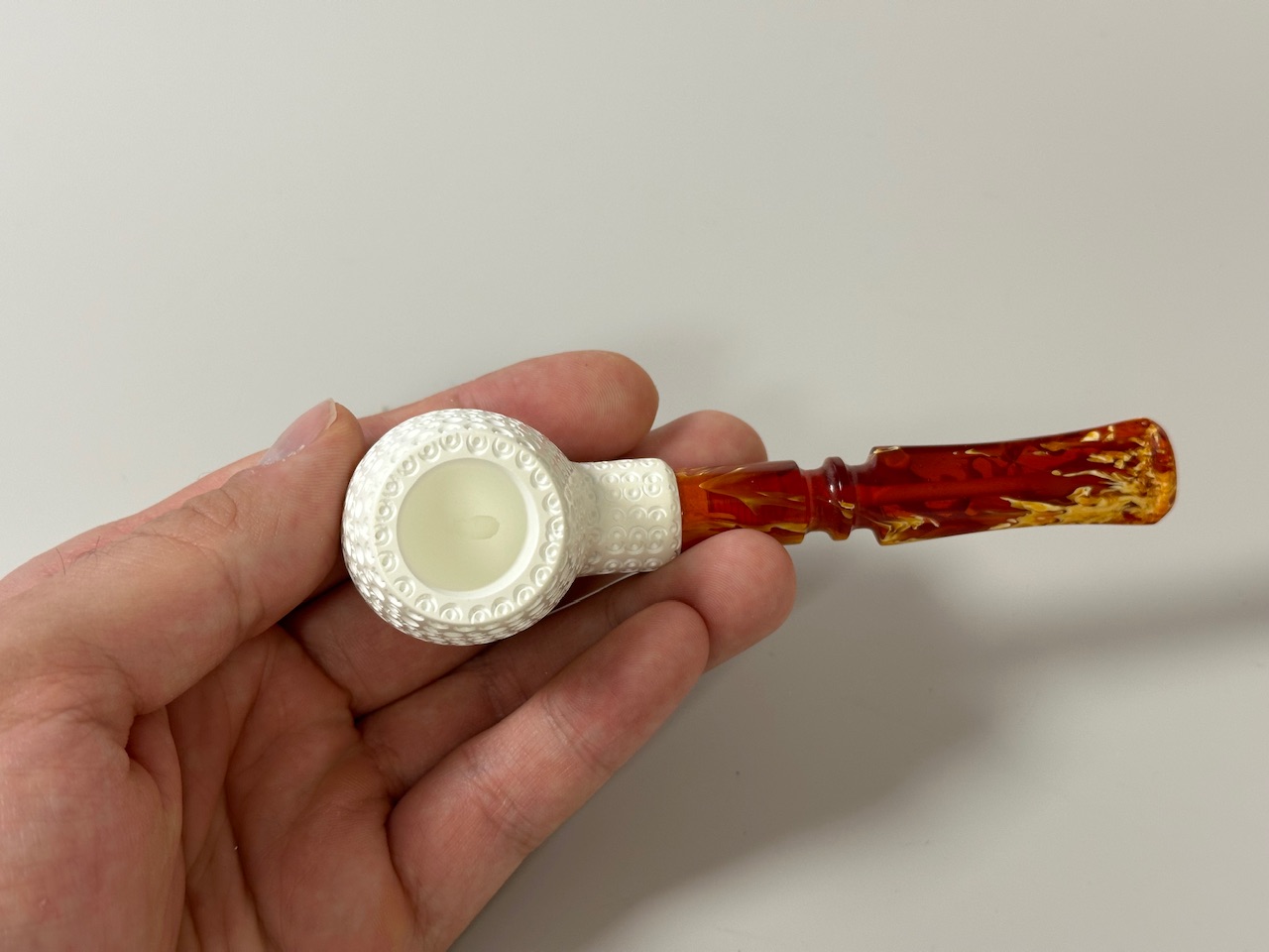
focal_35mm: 48
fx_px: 1760
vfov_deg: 30.3
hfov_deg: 39.7
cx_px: 634
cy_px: 476
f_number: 1.78
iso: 64
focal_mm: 6.86
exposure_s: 1/50
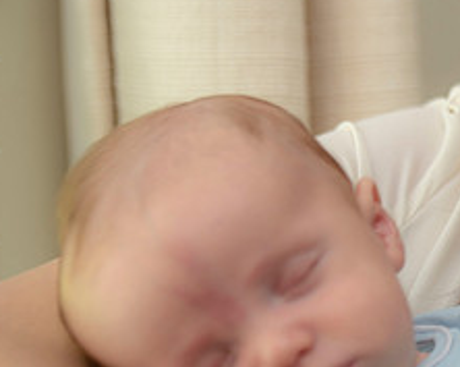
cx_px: 570
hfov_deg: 7.0
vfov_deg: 5.6
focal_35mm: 275
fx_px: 3739
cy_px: 153
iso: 320
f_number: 2.8
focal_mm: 112
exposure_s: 1/100
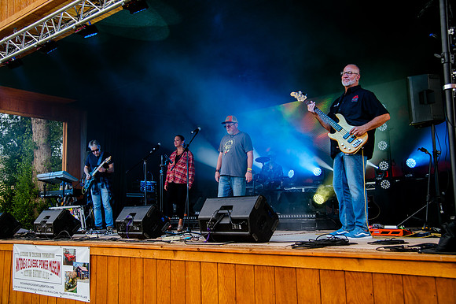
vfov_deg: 36.3
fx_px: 463
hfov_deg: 52.5
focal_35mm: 37
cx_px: 228
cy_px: 152
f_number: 4
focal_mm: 35
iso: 200
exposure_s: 1/200
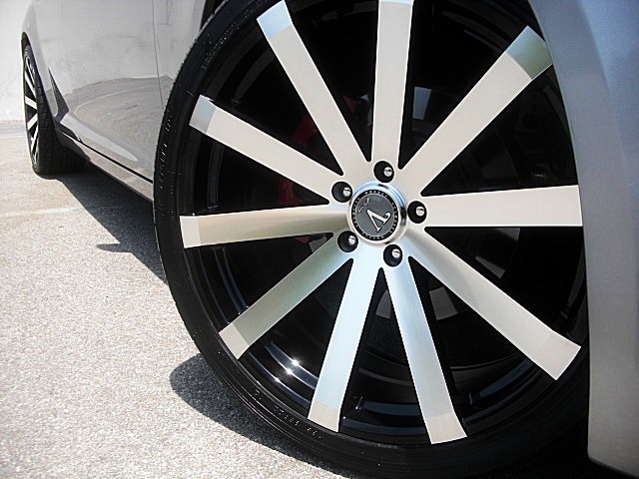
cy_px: 240
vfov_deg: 39.7
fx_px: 665
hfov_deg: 51.4
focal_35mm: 36
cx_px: 320
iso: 50
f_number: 2.8
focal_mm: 6.3
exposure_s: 1/500
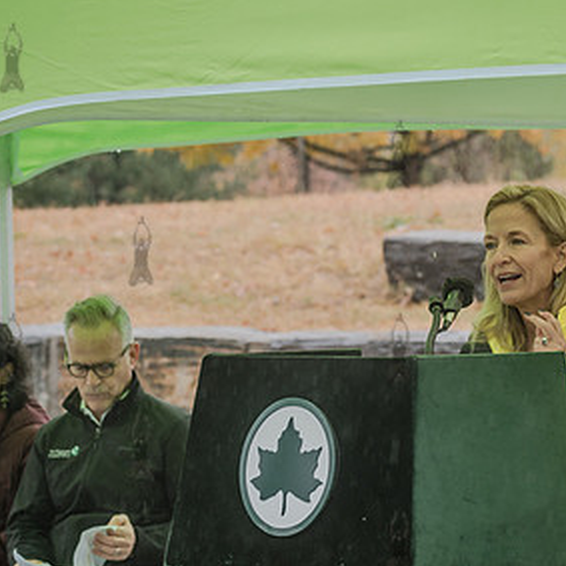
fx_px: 3718
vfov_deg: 8.7
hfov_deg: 8.7
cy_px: 322
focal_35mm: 201
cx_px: 325
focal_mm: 100
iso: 640
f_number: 5.6
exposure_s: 1/250
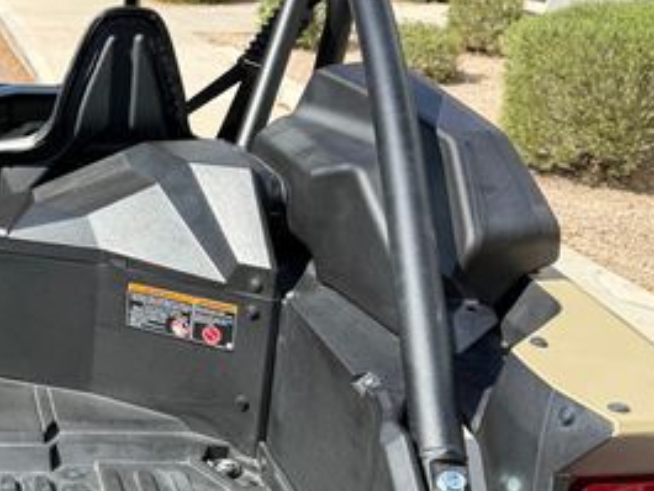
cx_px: -44
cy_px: 294
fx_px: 1096
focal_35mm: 58
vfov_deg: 25.2
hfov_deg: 30.2
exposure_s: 1/1493
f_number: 1.78
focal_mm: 6.76
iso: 80
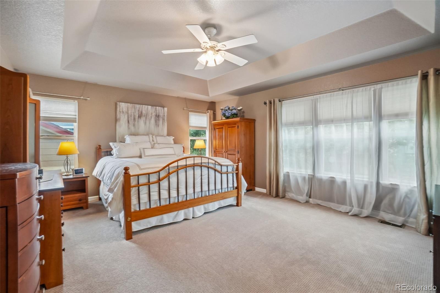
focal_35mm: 15
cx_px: 220
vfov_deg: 77.3
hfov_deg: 100.4
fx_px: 183
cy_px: 146
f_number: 8
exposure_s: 1/5
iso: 400
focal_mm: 10
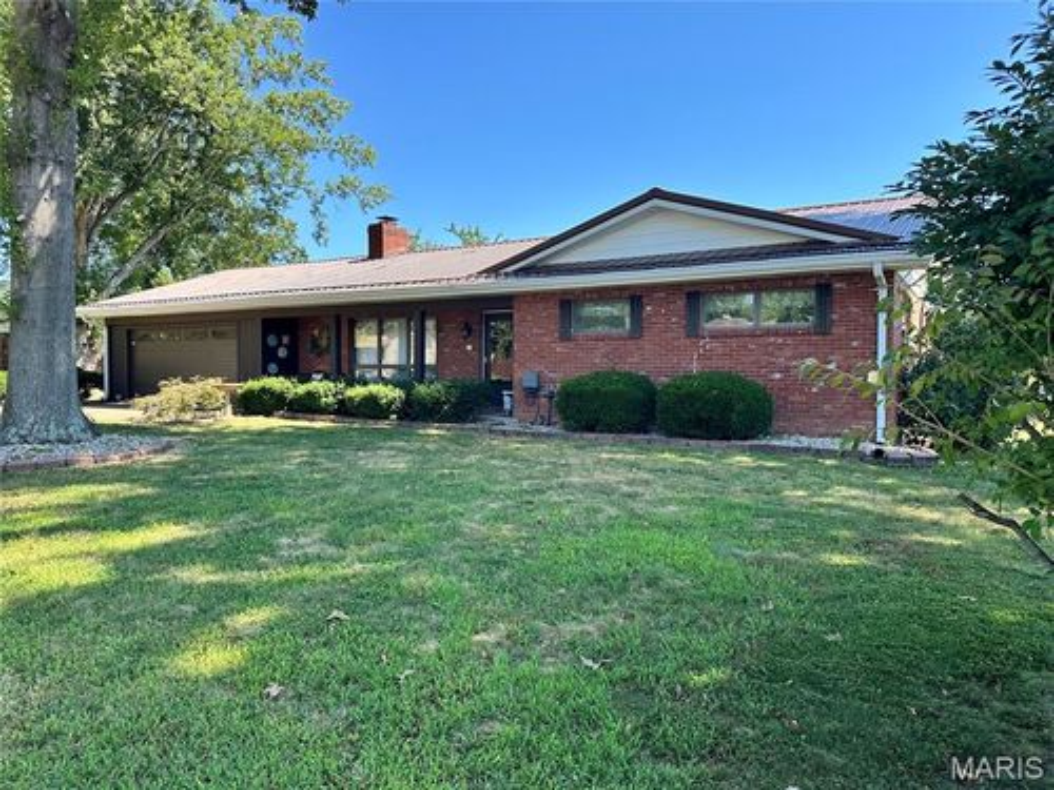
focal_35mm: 24
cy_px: 395
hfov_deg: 71.6
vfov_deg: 56.8
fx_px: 731
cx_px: 527
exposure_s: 1/1157
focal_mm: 6.86
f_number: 1.78
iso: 80
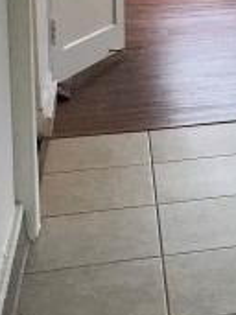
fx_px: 956
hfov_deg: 13.2
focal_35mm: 105
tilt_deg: -6.1
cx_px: 374
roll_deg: +0.2
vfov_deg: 17.6
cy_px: -85
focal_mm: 3.99
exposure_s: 1/30
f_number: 1.8
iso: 25
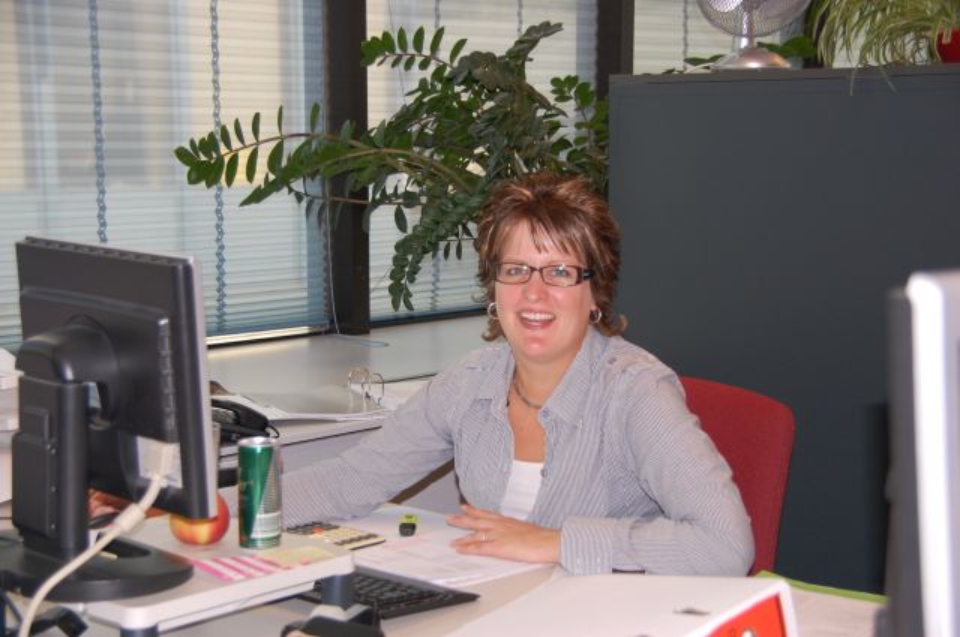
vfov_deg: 21.5
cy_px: 318
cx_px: 480
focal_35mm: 63
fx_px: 1678
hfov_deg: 31.9
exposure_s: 1/60
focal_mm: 42
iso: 400
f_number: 4.8
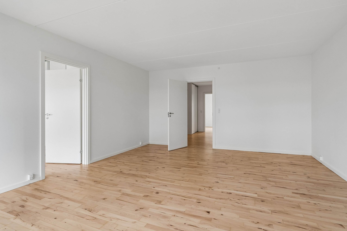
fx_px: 173
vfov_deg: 67.4
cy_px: 116
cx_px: 174
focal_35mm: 18
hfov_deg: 90.0
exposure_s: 1/10
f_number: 10
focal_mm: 18
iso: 1000
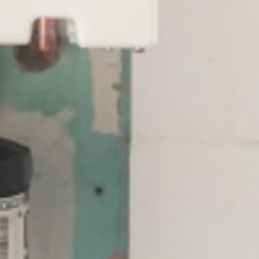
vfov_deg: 7.7
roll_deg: +0.0
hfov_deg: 8.0
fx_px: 1769
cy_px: -393
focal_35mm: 209
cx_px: -243
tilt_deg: -3.0
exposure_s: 1/33
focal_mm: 4.15
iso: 50
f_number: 2.2
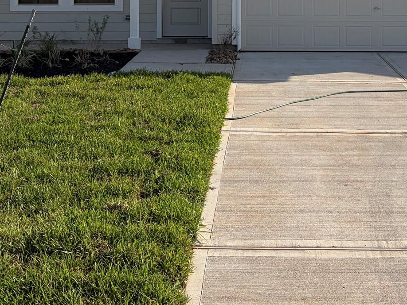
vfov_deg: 24.0
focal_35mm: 58
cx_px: 265
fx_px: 682
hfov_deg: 33.0
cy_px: -12
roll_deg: -0.5
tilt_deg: +1.5
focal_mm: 5.96
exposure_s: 1/4950
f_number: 1.6
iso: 64
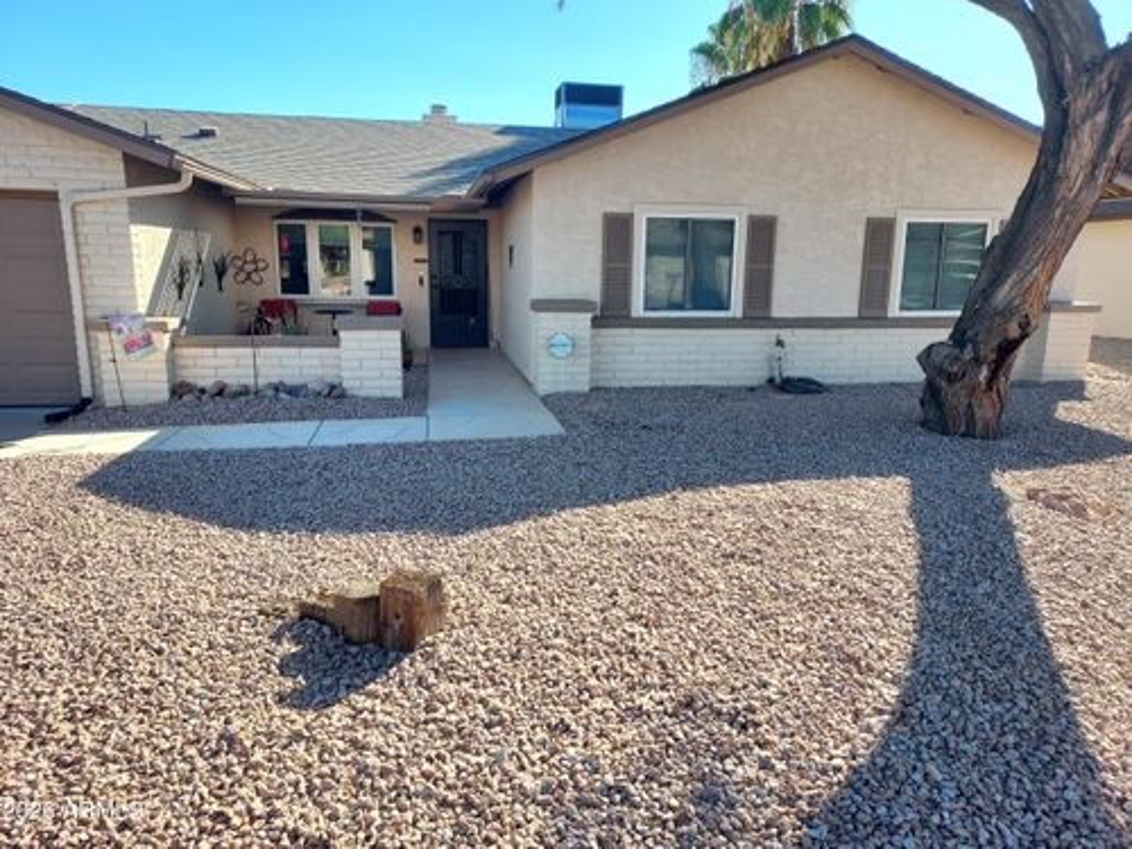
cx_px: 566
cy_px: 424
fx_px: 785
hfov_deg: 71.6
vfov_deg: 56.8
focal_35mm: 24
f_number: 1.8
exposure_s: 1/380
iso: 40
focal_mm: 4.6
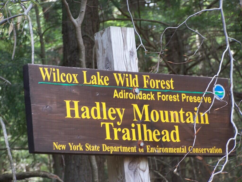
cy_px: 91
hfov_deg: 14.2
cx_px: 121
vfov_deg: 10.7
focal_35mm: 139
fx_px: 972
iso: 80
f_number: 3.2
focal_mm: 23.1
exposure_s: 1/60
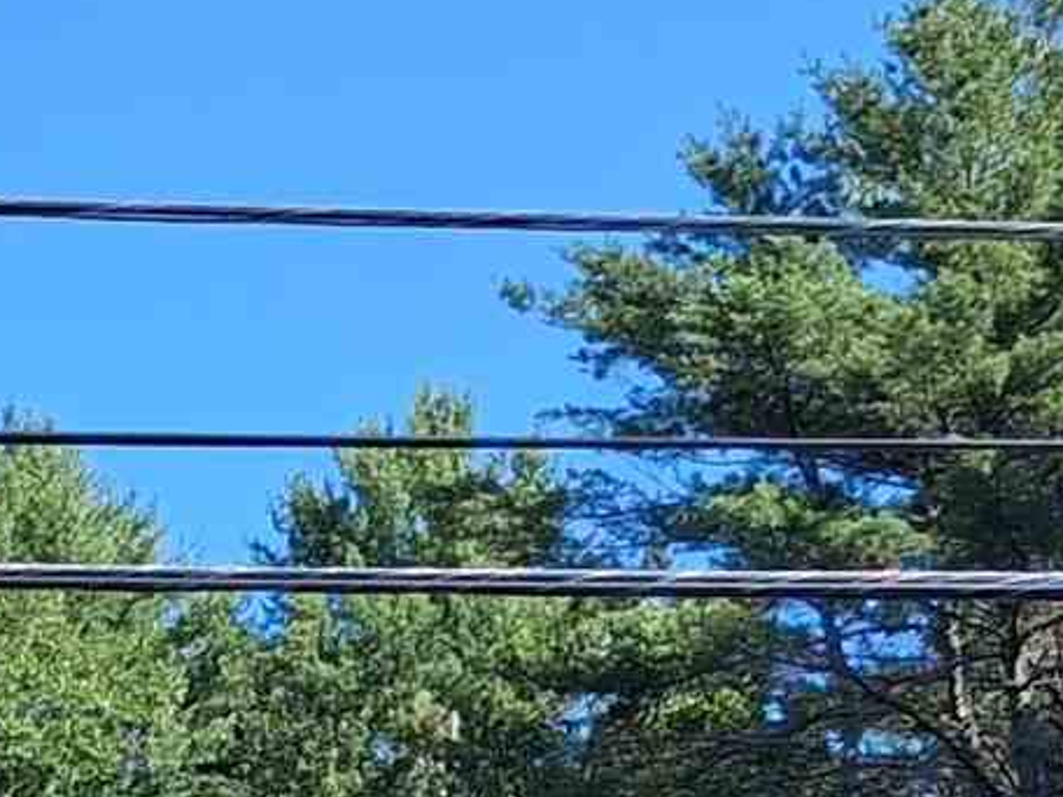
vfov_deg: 8.3
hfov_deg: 10.7
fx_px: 5374
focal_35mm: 175
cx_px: -704
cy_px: 1289
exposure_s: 1/419
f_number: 1.8
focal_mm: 3.98
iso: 25
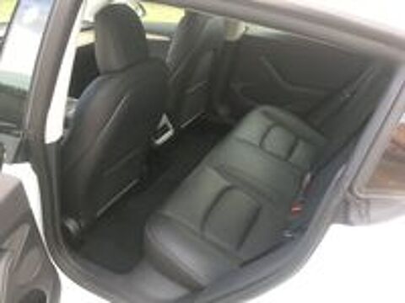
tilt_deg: -30.9
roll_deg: +0.6
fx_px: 339
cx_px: 202
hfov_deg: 61.7
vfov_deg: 48.2
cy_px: 152
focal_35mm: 29
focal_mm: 4.15
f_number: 2.2
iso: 50
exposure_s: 1/33
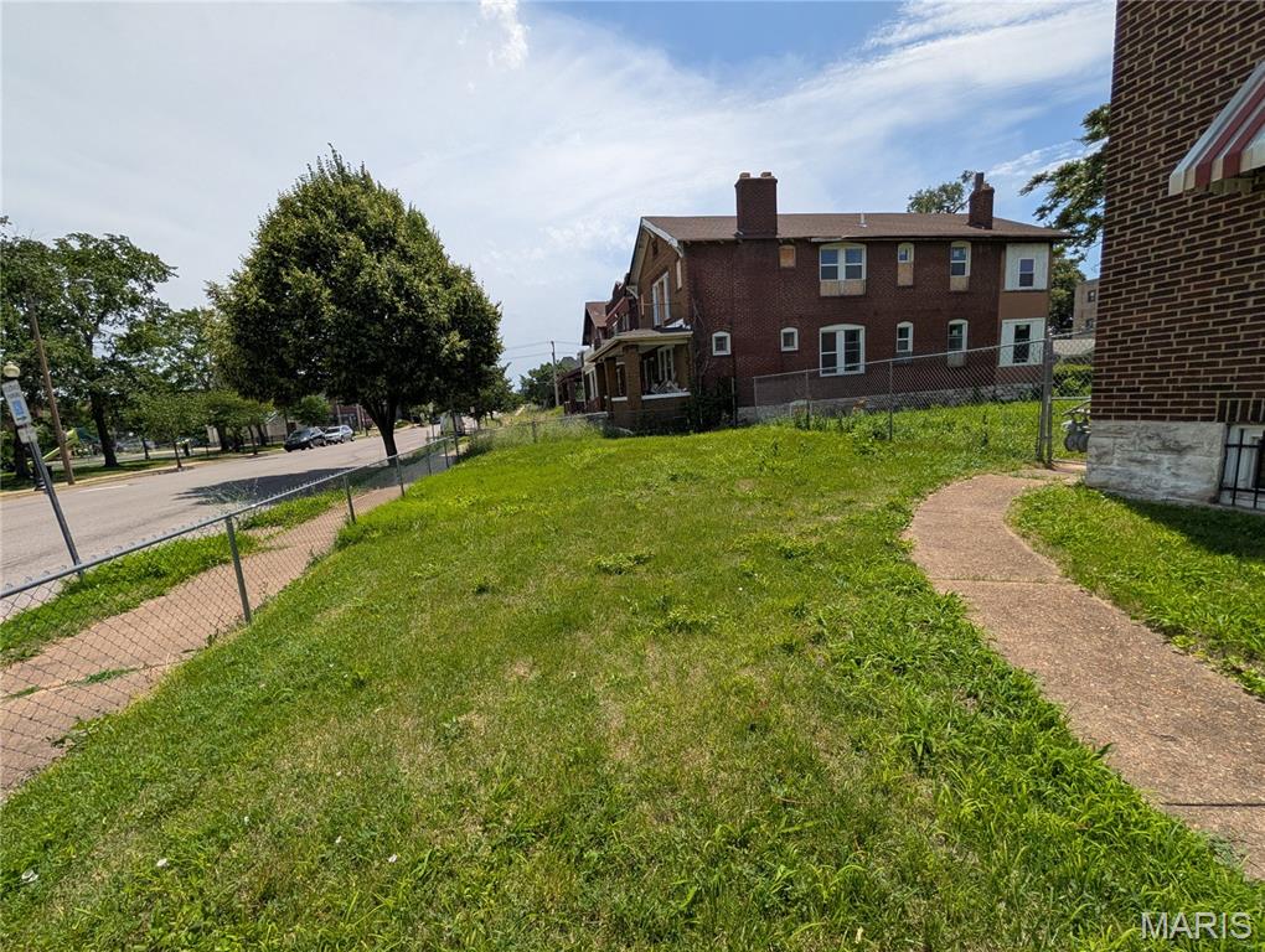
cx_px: 632
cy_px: 476
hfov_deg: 110.5
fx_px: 439
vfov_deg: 94.6
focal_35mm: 12
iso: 55
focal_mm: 2.02
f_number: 1.7
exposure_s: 1/4878
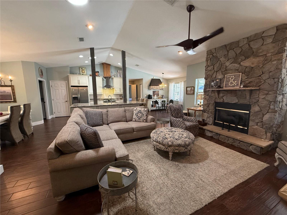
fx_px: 116
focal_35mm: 14
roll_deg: +0.9
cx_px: 144
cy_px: 108
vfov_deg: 85.7
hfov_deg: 102.1
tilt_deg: -7.3
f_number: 2.2
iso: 320
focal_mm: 2.22
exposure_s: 1/120
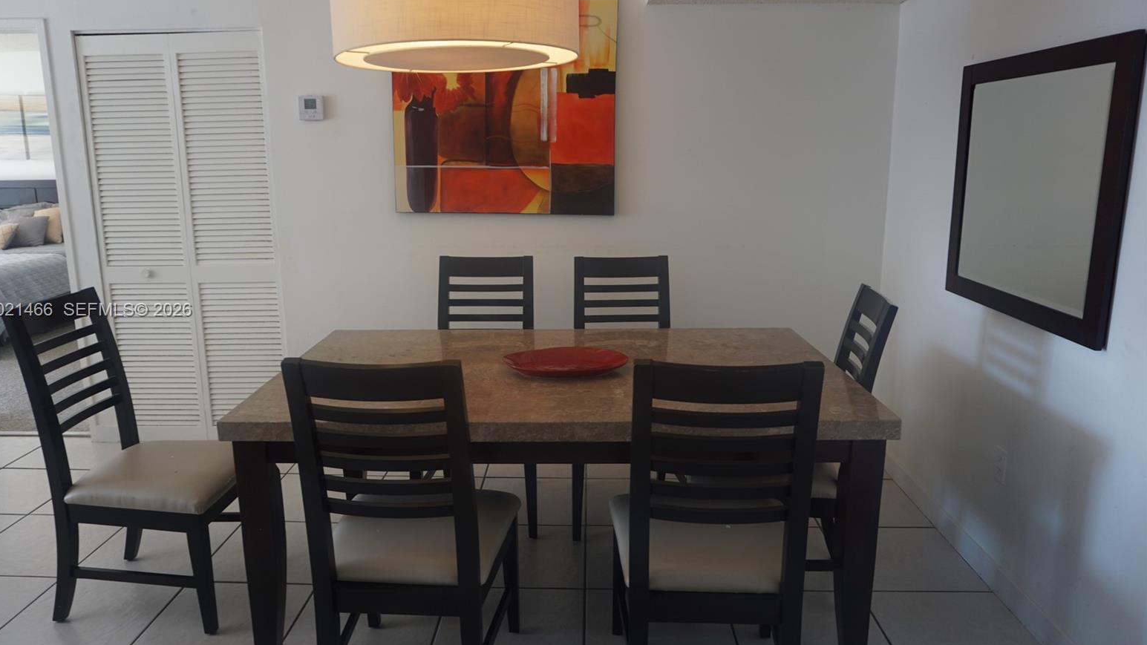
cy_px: 311
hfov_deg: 71.9
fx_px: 791
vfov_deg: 44.4
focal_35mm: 26
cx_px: 555
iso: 160
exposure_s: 1/60
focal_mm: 16
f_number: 3.5
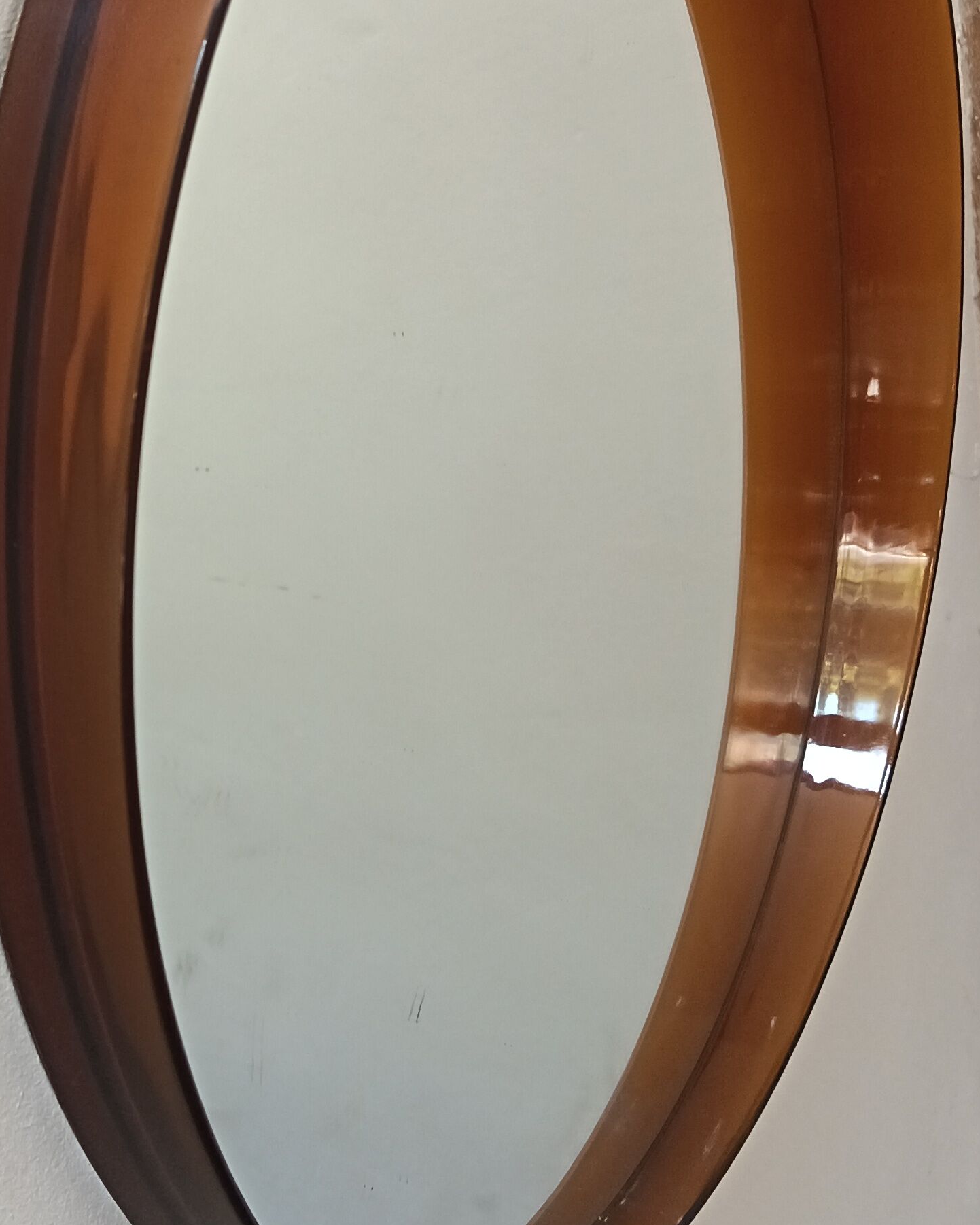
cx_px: 213
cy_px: 531
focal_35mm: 52
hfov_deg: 28.6
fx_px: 1885
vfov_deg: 35.9
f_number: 1.75
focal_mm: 5.25
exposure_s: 1/50
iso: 640
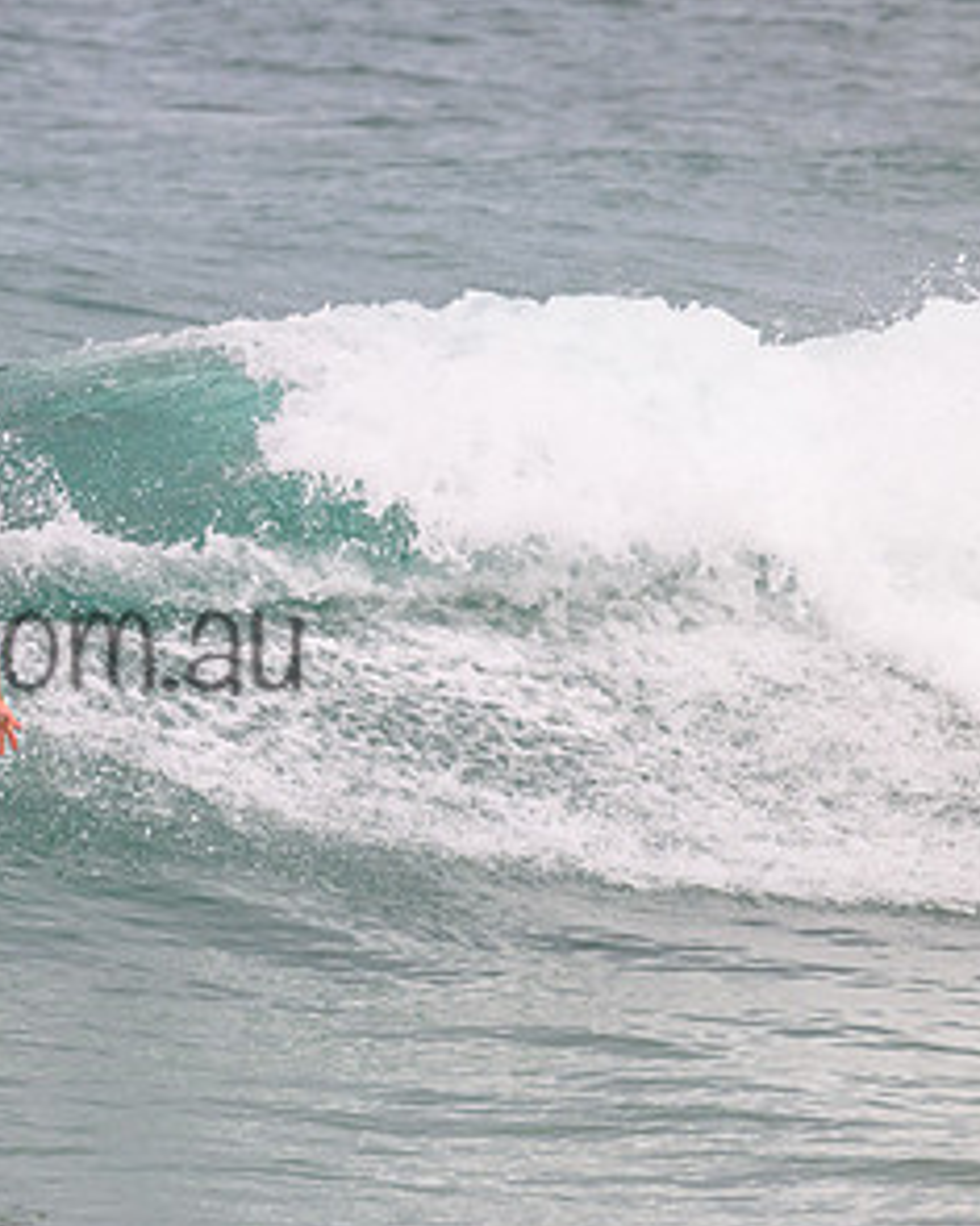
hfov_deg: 1.3
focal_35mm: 1211
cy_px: 637
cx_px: -202
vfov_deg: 1.6
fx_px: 43928
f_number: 11
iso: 1800
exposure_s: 1/2000
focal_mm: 620
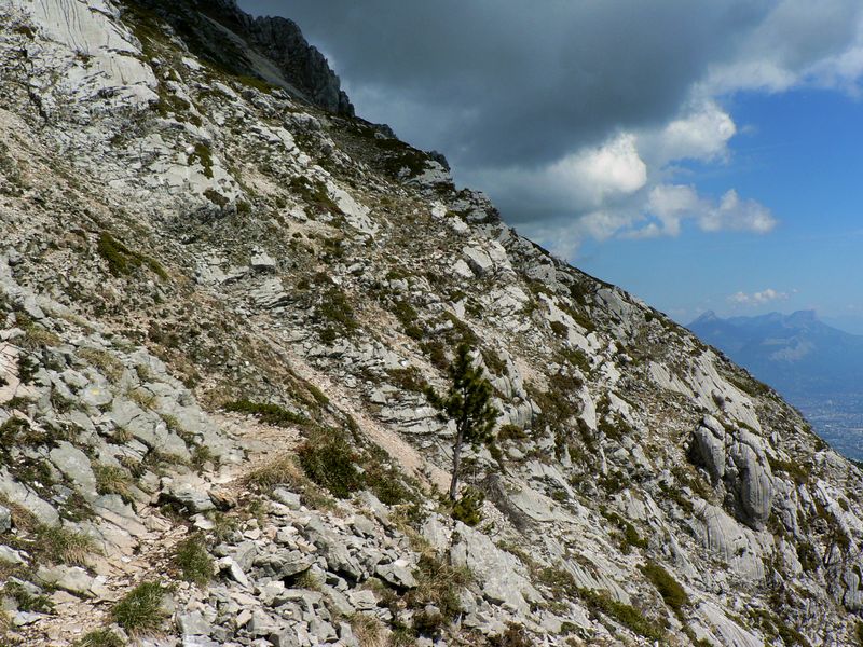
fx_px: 898
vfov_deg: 39.7
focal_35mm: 36
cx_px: 432
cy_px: 324
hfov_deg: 51.4
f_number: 5.6
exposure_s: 1/400
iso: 80
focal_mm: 6
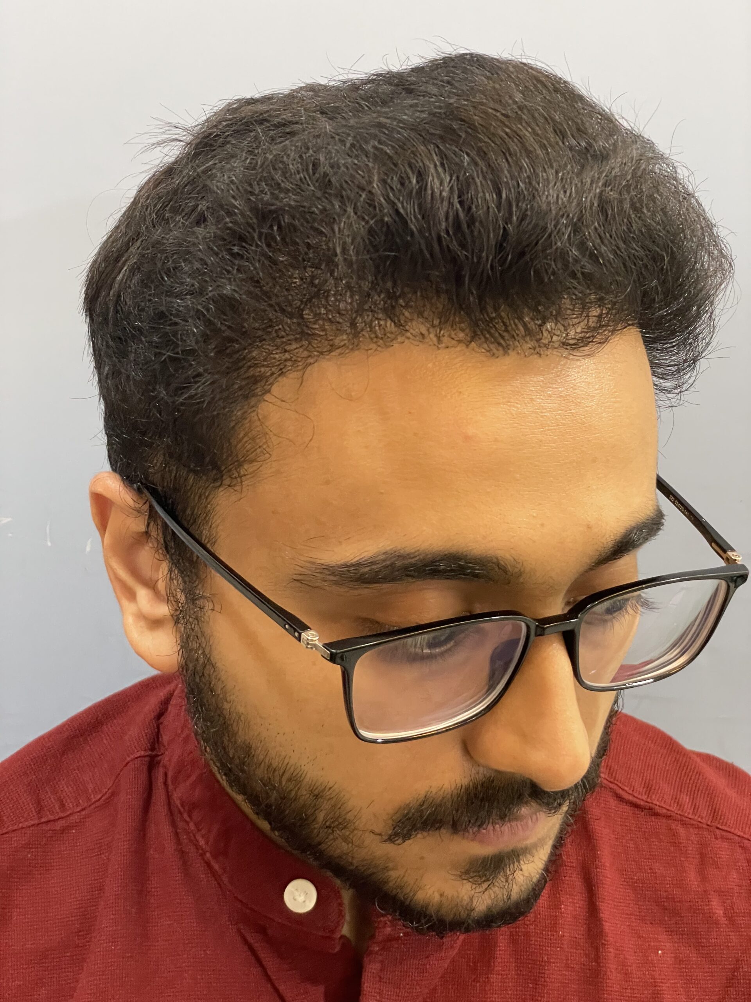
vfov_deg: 36.8
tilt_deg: -20.6
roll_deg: -1.8
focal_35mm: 52
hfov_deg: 28.0
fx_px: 1504
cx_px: 376
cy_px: 501
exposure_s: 1/33
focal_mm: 6
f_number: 2
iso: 640
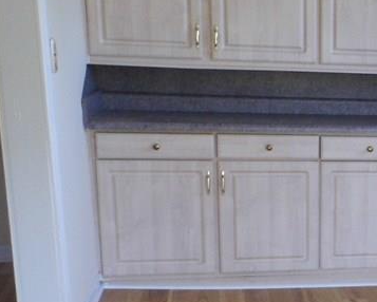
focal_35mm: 70
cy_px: 259
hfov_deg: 24.5
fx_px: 781
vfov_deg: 21.5
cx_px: 453
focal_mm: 4.46
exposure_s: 1/30
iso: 200
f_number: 3.1
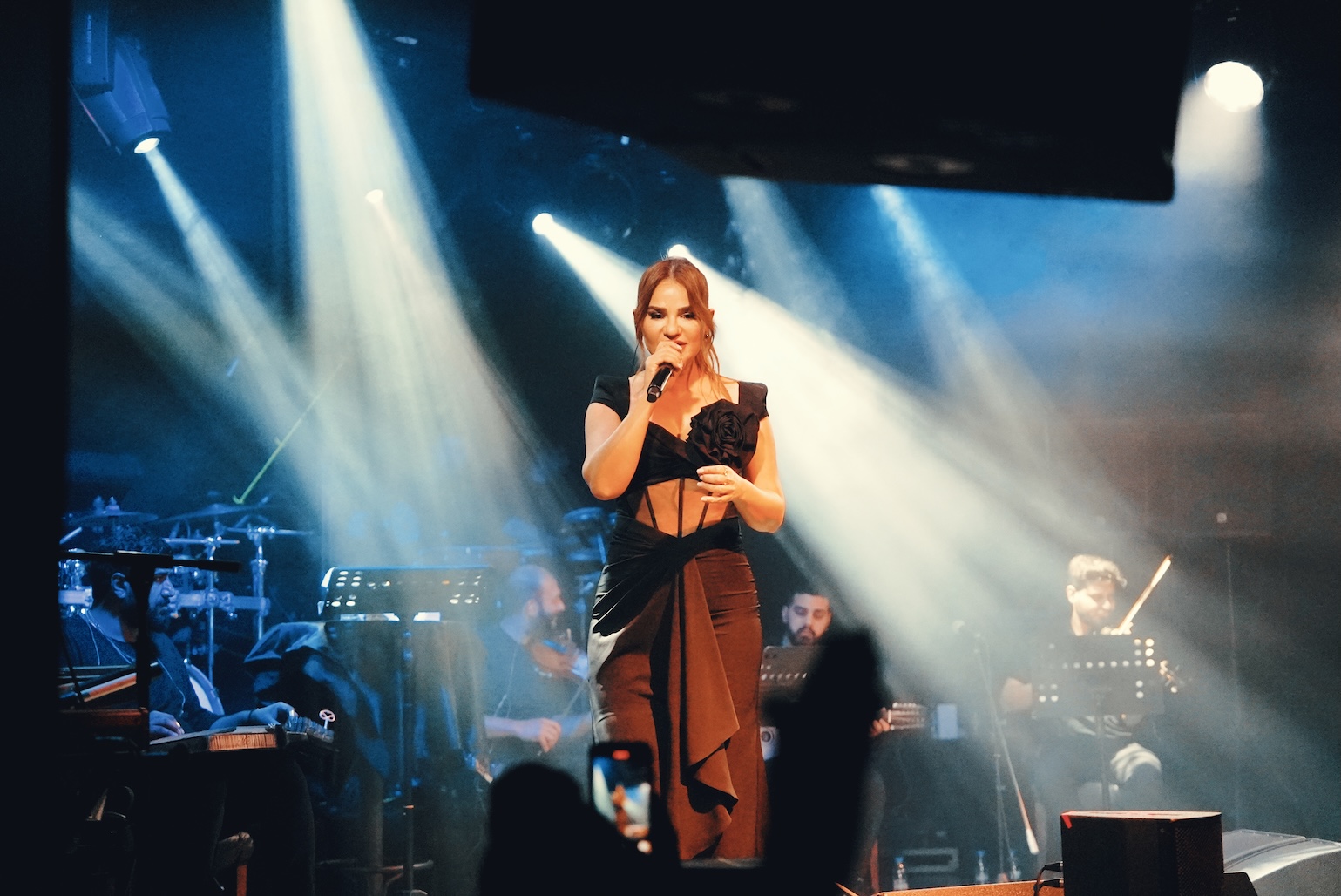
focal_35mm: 70
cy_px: 448
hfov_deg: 28.8
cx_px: 670
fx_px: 2609
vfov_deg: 19.5
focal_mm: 70
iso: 12800
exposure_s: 1/800
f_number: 2.8
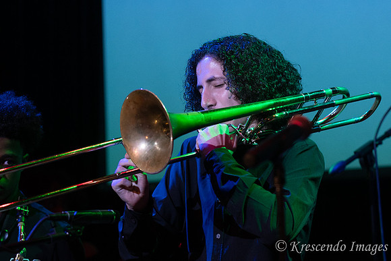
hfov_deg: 11.9
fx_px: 1869
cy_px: 141
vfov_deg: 8.0
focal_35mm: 172
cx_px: 220
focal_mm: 102
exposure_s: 1/320
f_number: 2.8
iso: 1600
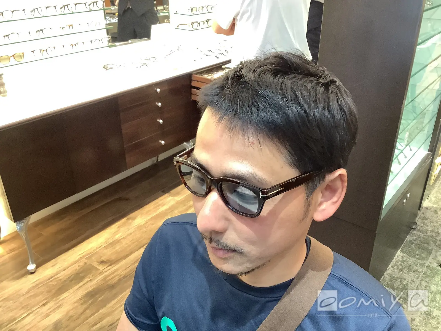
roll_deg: +2.2
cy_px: 166
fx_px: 395
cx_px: 220
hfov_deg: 58.4
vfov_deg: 45.4
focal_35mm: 31
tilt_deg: -25.2
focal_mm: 3.3
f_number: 2.4
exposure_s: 1/40
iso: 250
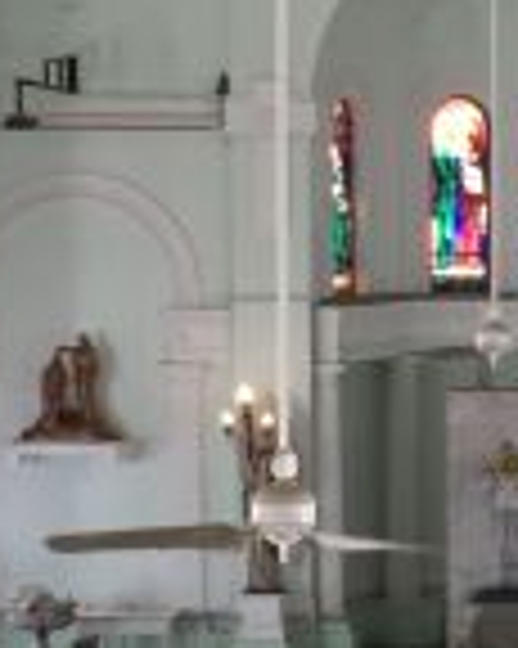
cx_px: 662
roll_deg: -1.2
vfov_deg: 12.3
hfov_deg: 9.7
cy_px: 364
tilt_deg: -4.1
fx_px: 3012
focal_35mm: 157
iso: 40
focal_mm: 4.15
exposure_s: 1/20
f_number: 2.2
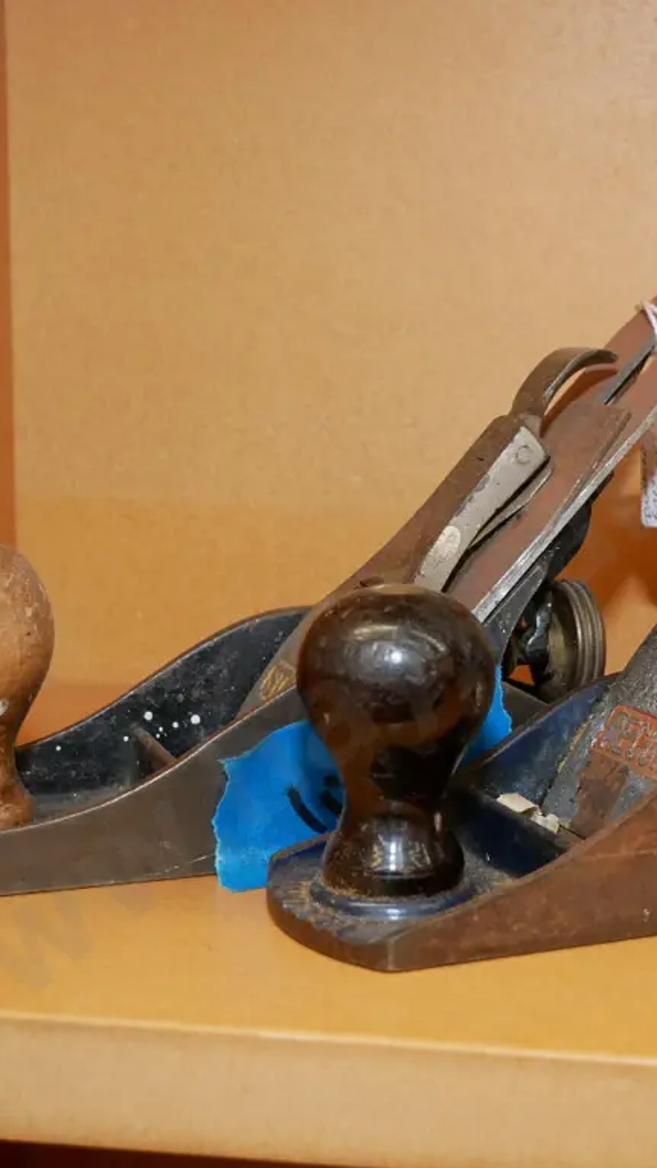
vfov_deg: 31.4
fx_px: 2075
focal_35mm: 67
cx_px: 512
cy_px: 585
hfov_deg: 17.9
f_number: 5
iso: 800
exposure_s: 1/40
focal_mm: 23
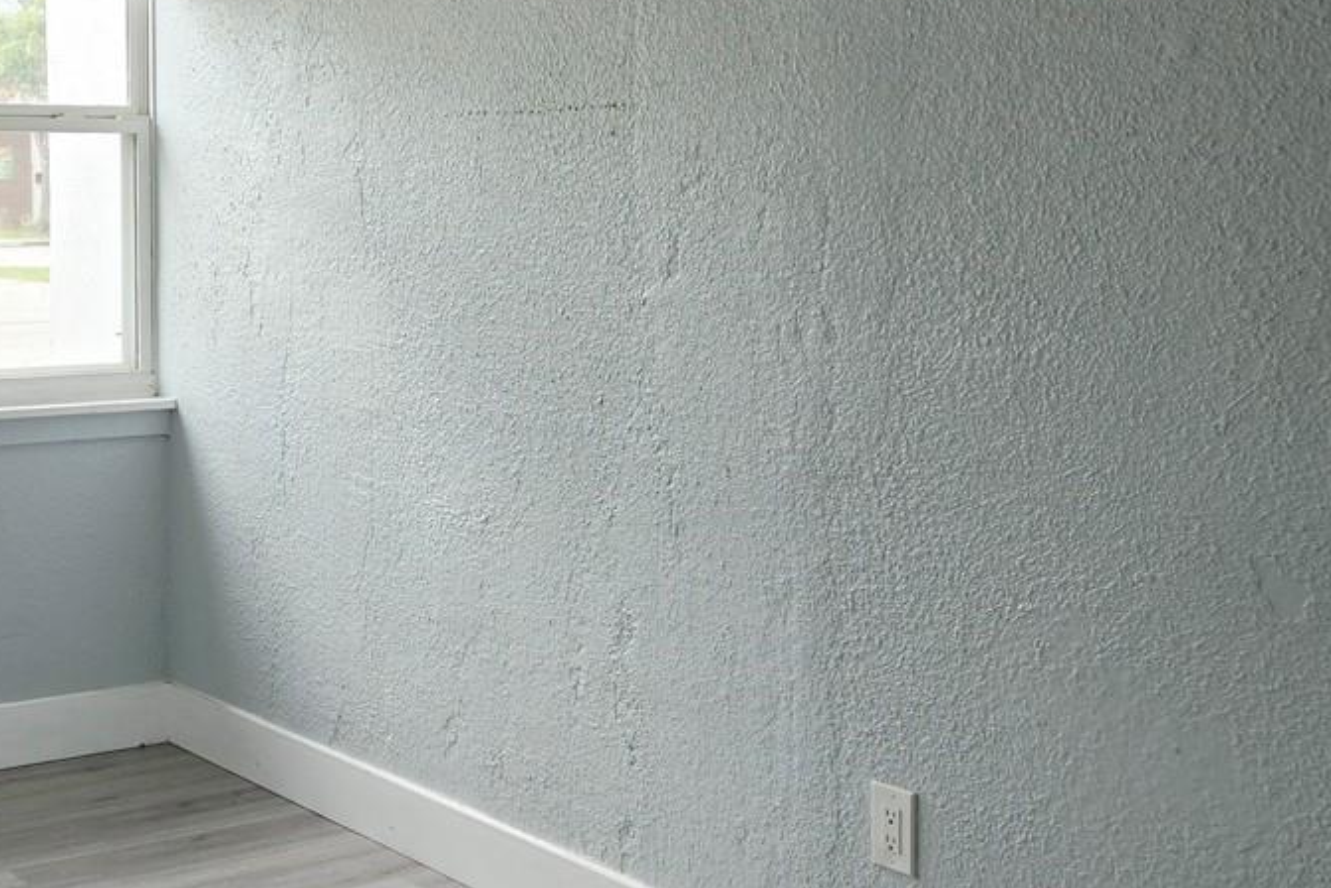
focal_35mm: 57
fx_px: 2108
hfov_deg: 34.6
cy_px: 303
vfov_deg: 23.7
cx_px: 399
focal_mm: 5.4
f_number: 1.8
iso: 40
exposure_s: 1/180
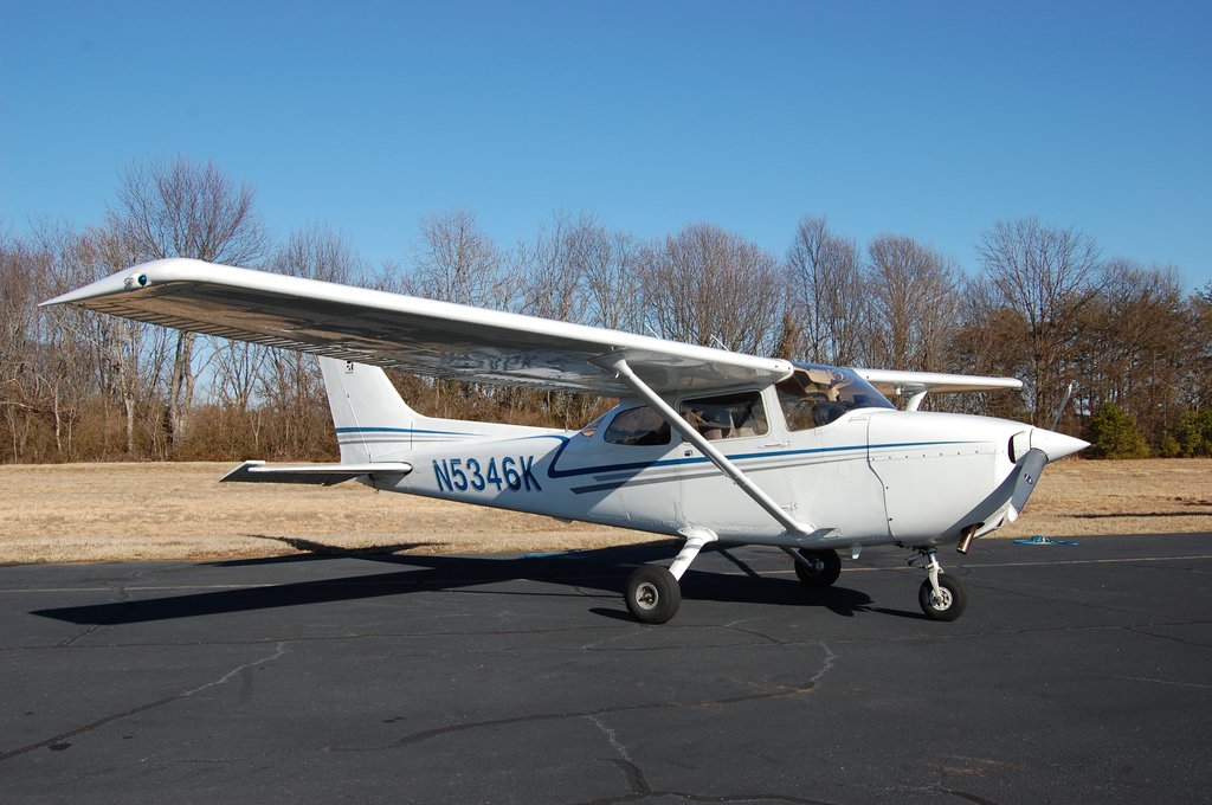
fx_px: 1160
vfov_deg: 38.3
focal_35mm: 34
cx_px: 606
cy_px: 402
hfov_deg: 55.2
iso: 200
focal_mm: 23
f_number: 10
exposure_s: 1/400
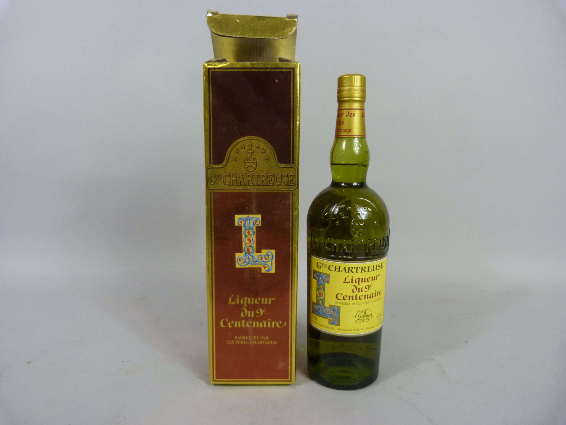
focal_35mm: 25
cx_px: 283
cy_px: 212
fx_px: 409
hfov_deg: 69.4
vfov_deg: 54.9
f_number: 2.8
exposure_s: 1/60
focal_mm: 4.5
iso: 400
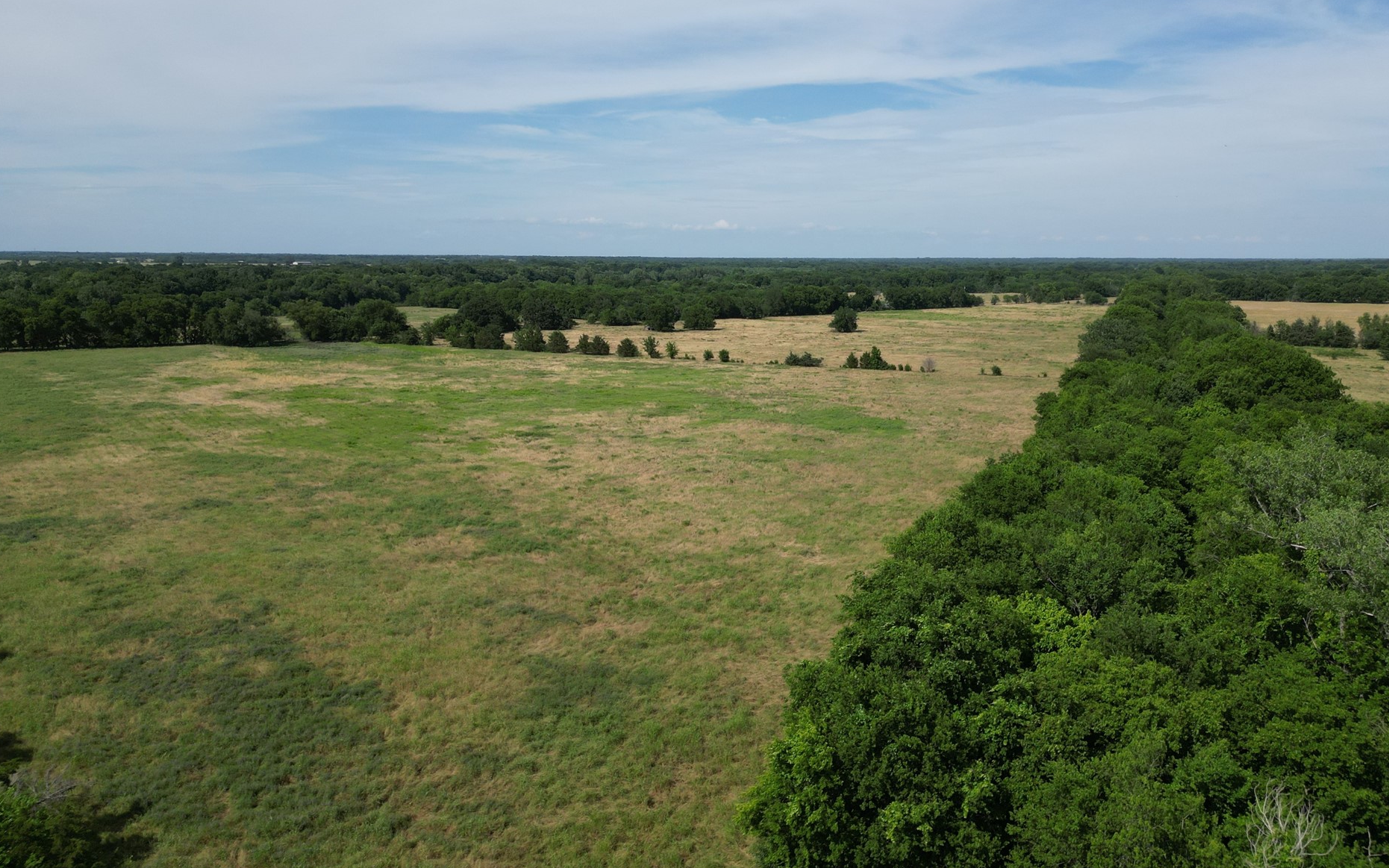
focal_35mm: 28
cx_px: 755
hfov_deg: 66.3
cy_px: 387
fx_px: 1060
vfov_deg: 44.5
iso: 100
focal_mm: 6.72
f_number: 1.7
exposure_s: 1/4000
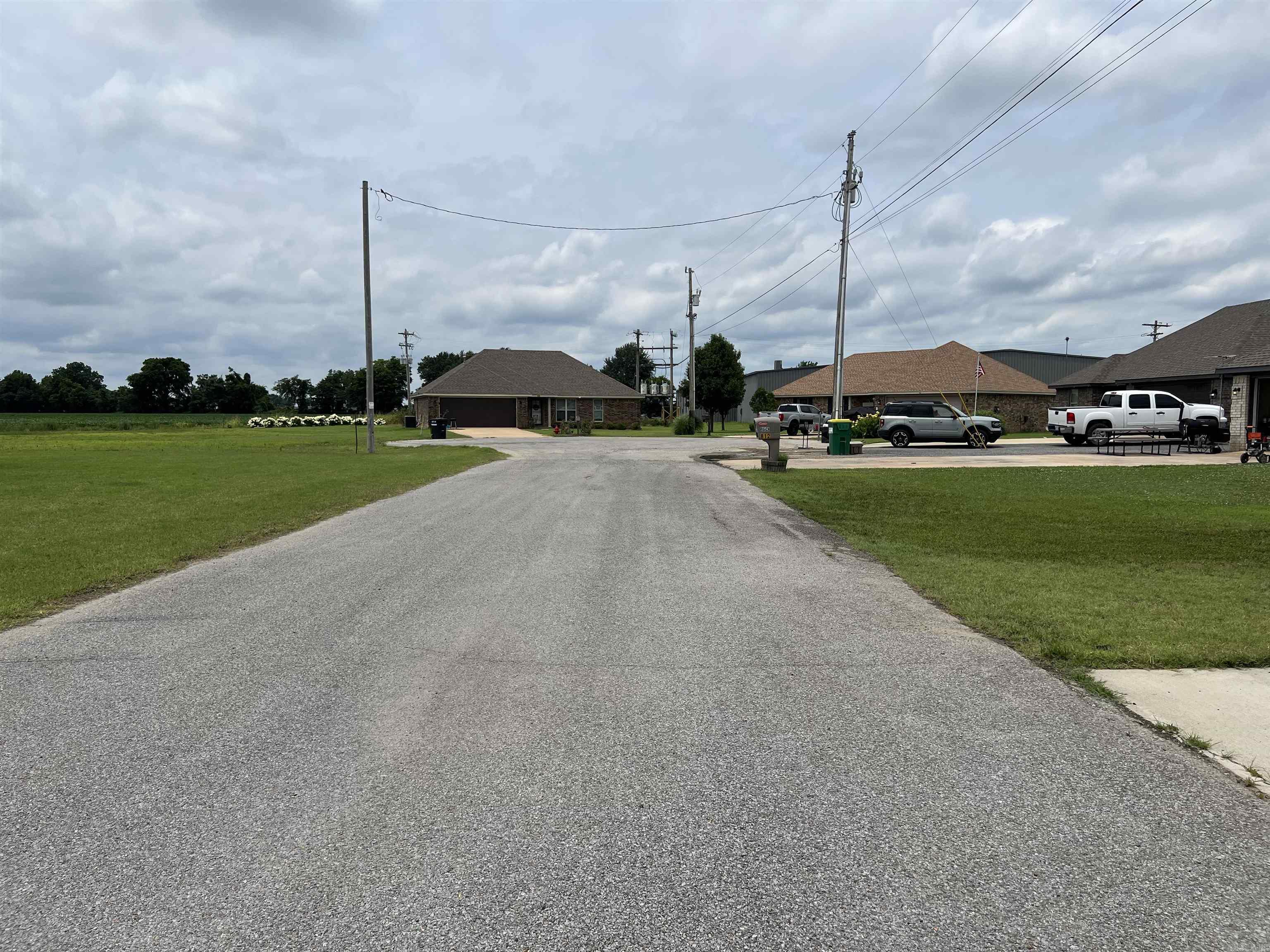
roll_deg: +0.4
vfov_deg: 53.1
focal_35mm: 26
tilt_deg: -4.4
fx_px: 954
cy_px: 476
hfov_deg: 67.3
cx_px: 635
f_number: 1.5
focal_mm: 5.7
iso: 50
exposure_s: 1/8696
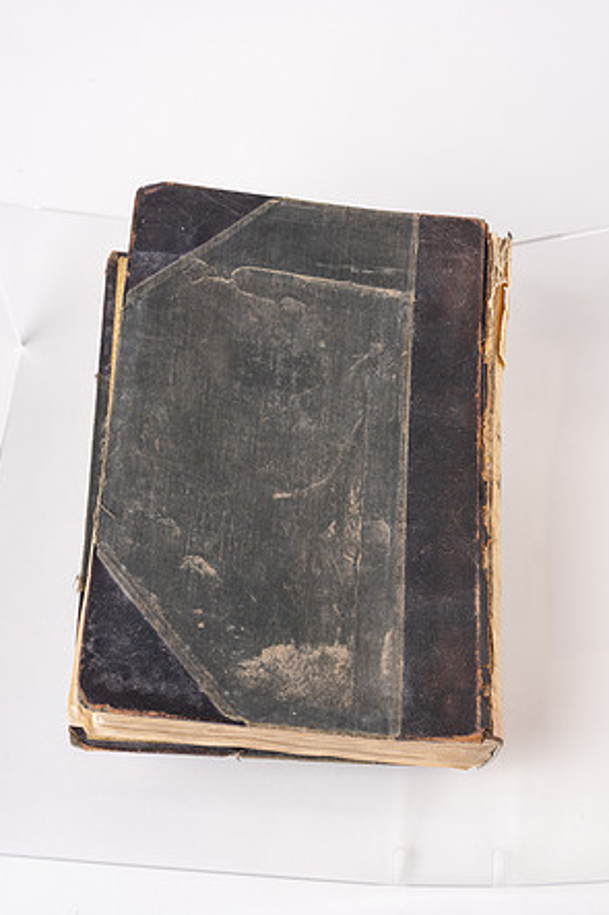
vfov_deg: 32.9
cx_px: 306
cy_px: 459
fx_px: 1549
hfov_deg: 22.2
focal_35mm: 61
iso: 100
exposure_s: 1/125
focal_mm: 60
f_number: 13
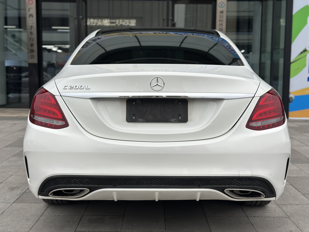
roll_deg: -0.5
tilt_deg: -4.4
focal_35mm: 48
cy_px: 116
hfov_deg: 39.7
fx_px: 428
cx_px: 154
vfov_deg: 30.3
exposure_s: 1/631
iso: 80
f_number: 1.78
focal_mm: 6.86
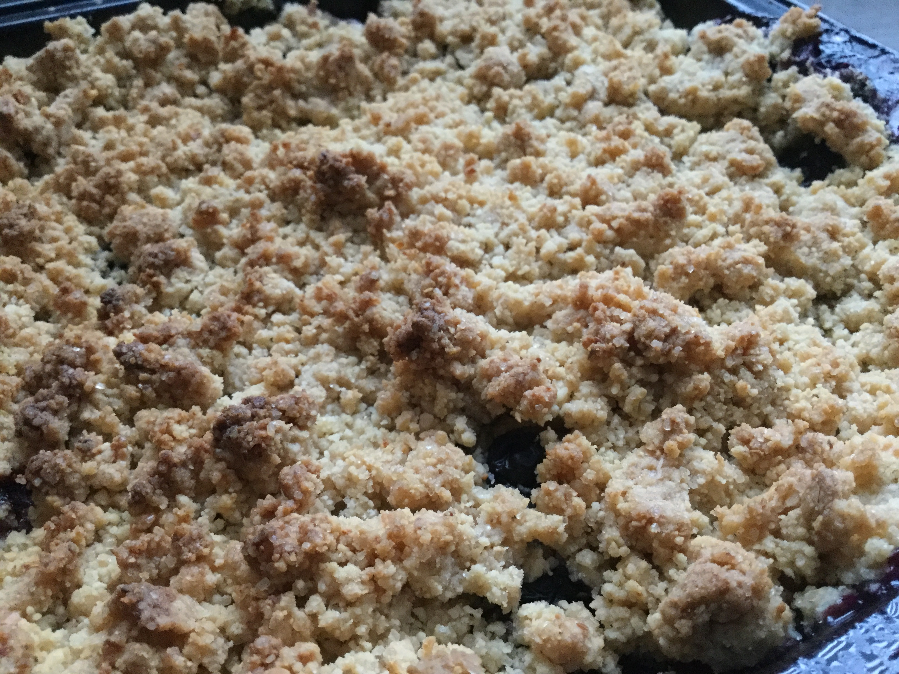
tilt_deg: -44.9
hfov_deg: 58.4
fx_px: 805
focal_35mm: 31
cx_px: 450
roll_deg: -3.8
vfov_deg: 45.4
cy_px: 337
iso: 200
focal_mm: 3.3
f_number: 2.4
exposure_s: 1/25
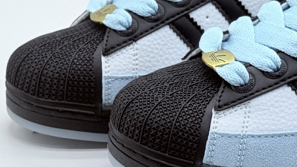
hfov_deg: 39.2
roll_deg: +1.2
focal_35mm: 53
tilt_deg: -21.7
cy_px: 87
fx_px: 417
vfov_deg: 22.6
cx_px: 149
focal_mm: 6.76
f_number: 1.78
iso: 64
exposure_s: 1/641
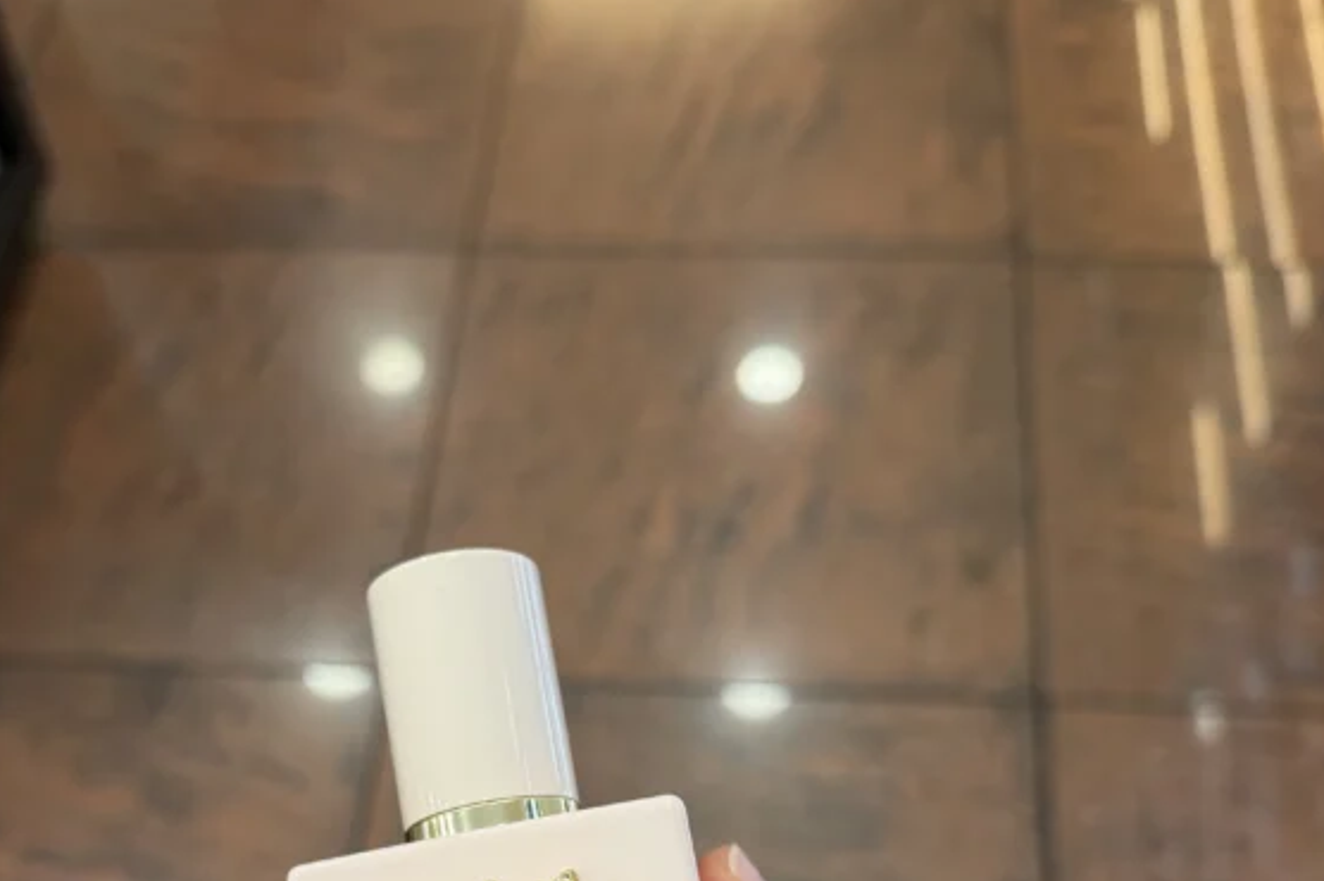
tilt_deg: -58.7
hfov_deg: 42.6
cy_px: 895
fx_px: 1691
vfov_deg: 27.4
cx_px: 550
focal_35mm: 46
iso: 125
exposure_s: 1/100
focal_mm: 6.76
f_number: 1.78
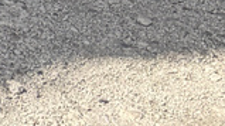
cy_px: -554
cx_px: -248
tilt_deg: -3.9
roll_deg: -0.4
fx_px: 1508
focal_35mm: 253
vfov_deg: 4.1
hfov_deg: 8.1
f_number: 1.78
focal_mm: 6.76
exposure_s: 1/3425
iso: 80
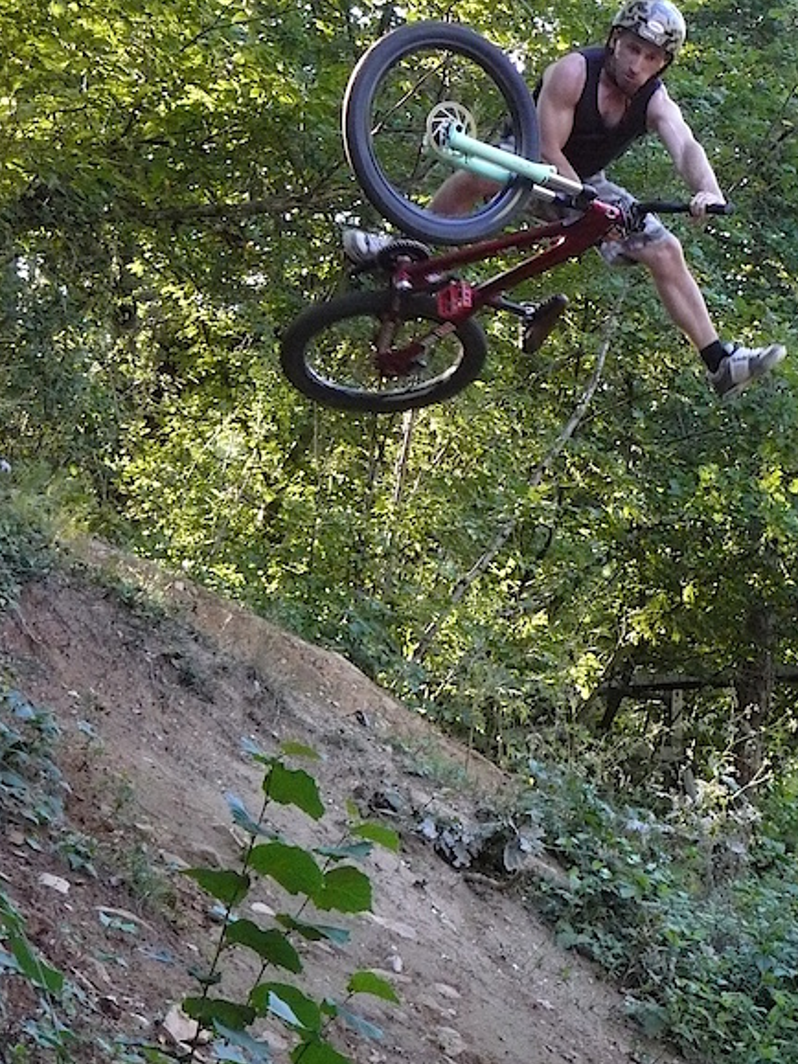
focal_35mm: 105
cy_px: 402
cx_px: 539
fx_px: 3229
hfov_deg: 14.1
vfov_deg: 18.7
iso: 400
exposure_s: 1/125
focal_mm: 12.6
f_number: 3.2
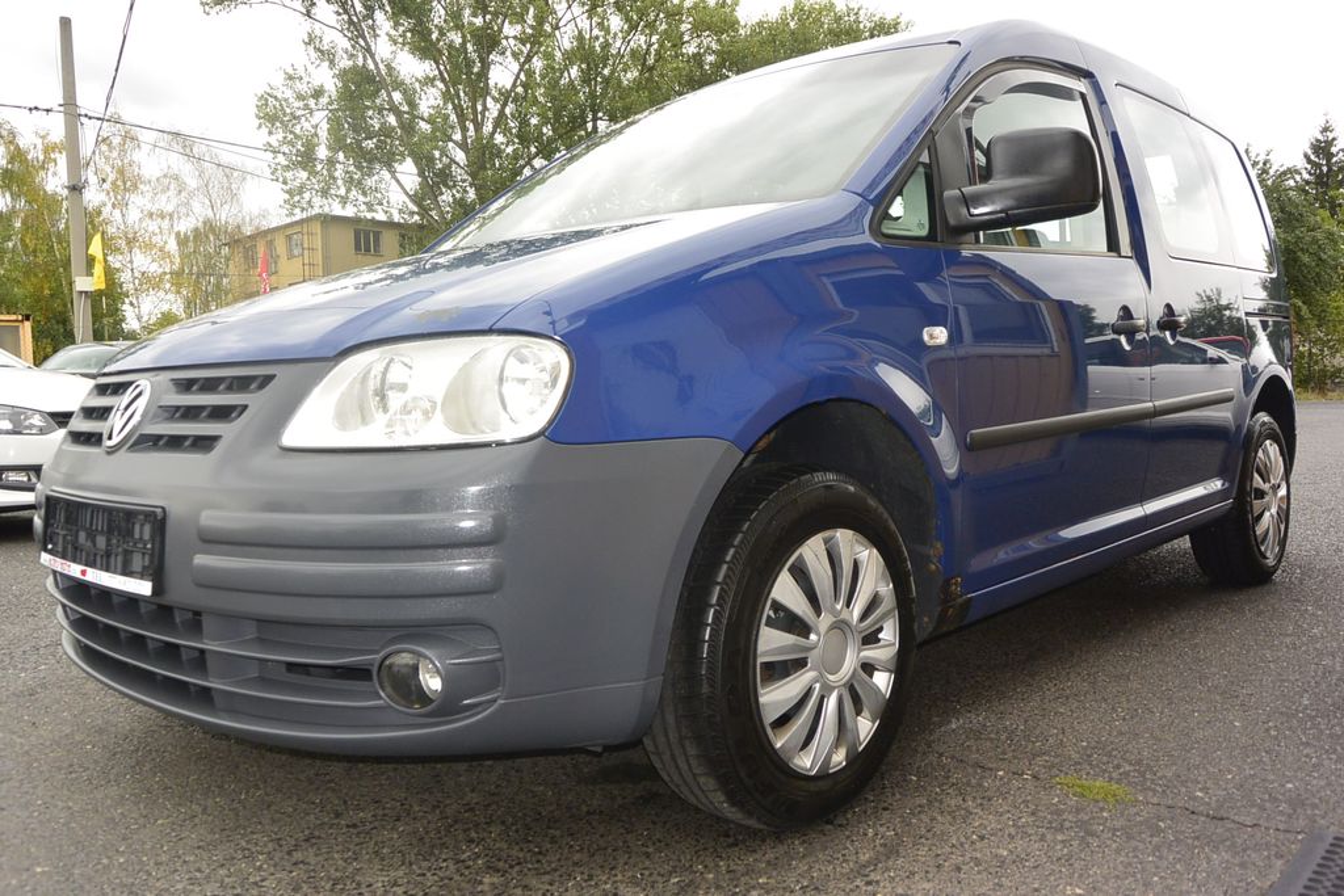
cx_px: 672
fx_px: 1045
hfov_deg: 65.5
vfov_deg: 46.4
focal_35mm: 28
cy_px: 448
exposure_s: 1/200
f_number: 4
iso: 160
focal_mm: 10.7
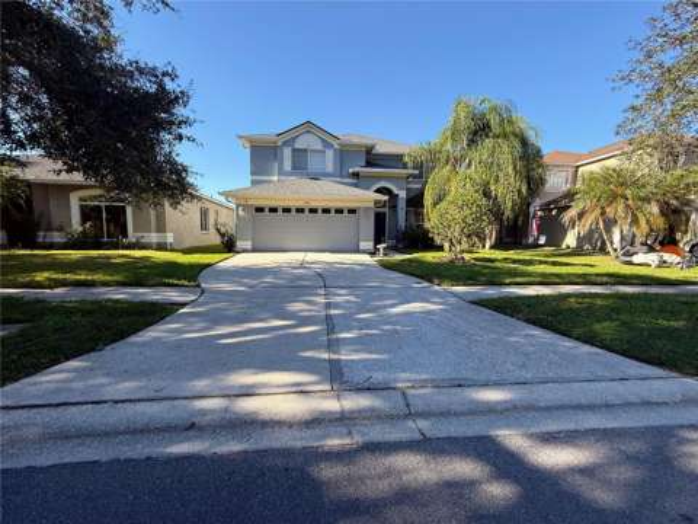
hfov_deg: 102.1
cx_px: 349
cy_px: 262
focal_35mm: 14
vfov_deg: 85.7
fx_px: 282
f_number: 2.2
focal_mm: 2.22
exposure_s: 1/596
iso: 50
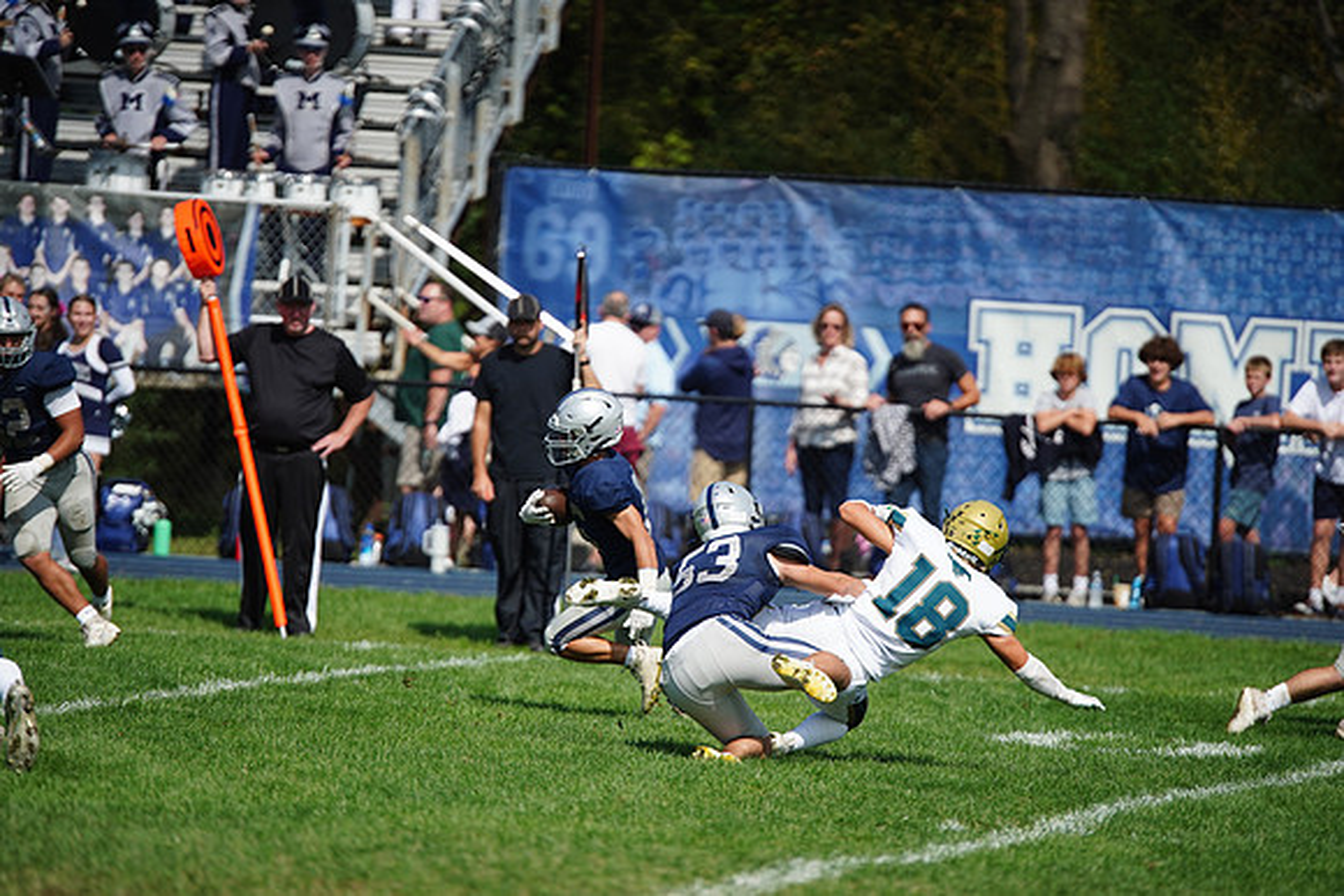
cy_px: 448
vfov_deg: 4.6
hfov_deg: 6.9
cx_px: 672
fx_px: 11202
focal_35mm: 300
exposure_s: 1/6400
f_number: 2.8
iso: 400
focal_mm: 300
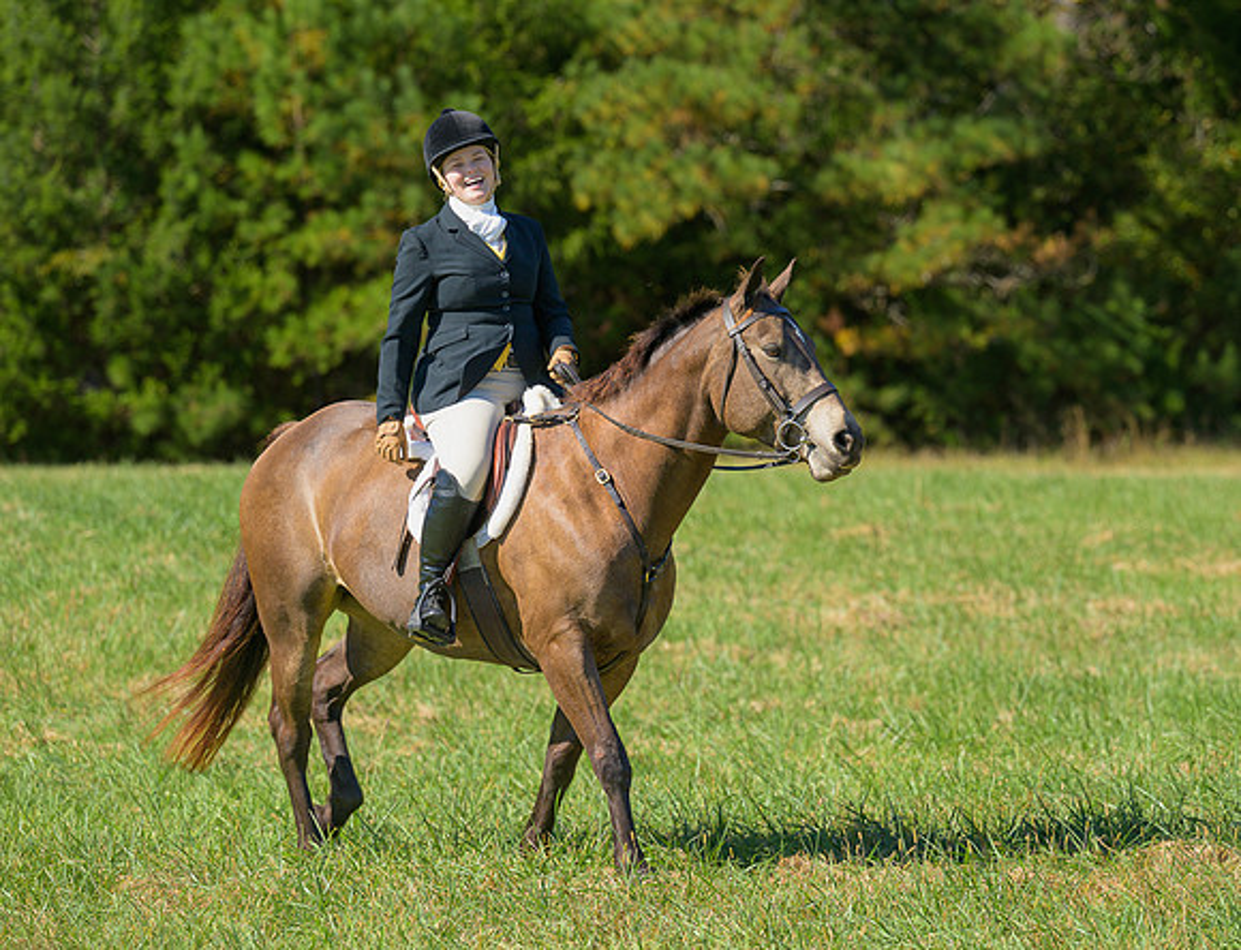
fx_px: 6633
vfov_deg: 8.2
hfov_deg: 10.7
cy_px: 405
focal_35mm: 184
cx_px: 667
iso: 200
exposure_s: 1/500
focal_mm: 145
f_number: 4
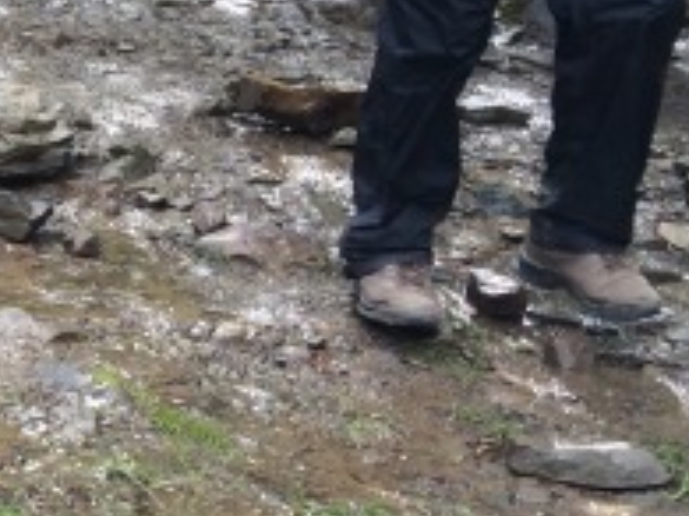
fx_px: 2367
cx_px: -714
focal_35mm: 119
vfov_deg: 12.4
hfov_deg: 13.9
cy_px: 307
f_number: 2.2
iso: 32
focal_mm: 4.15
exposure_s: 1/258
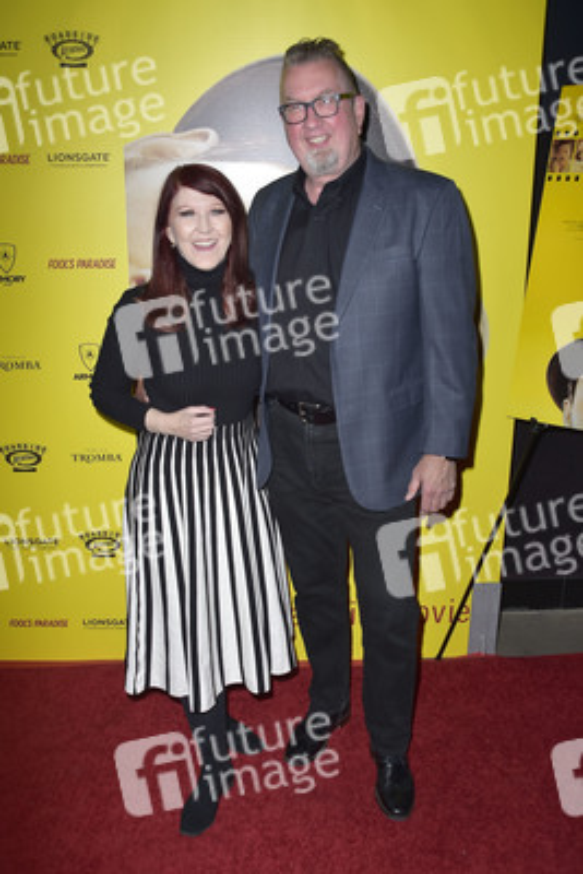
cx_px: 292
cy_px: 437
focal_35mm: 32
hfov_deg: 41.1
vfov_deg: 58.7
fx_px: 777
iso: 250
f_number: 6.3
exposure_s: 1/250
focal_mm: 32
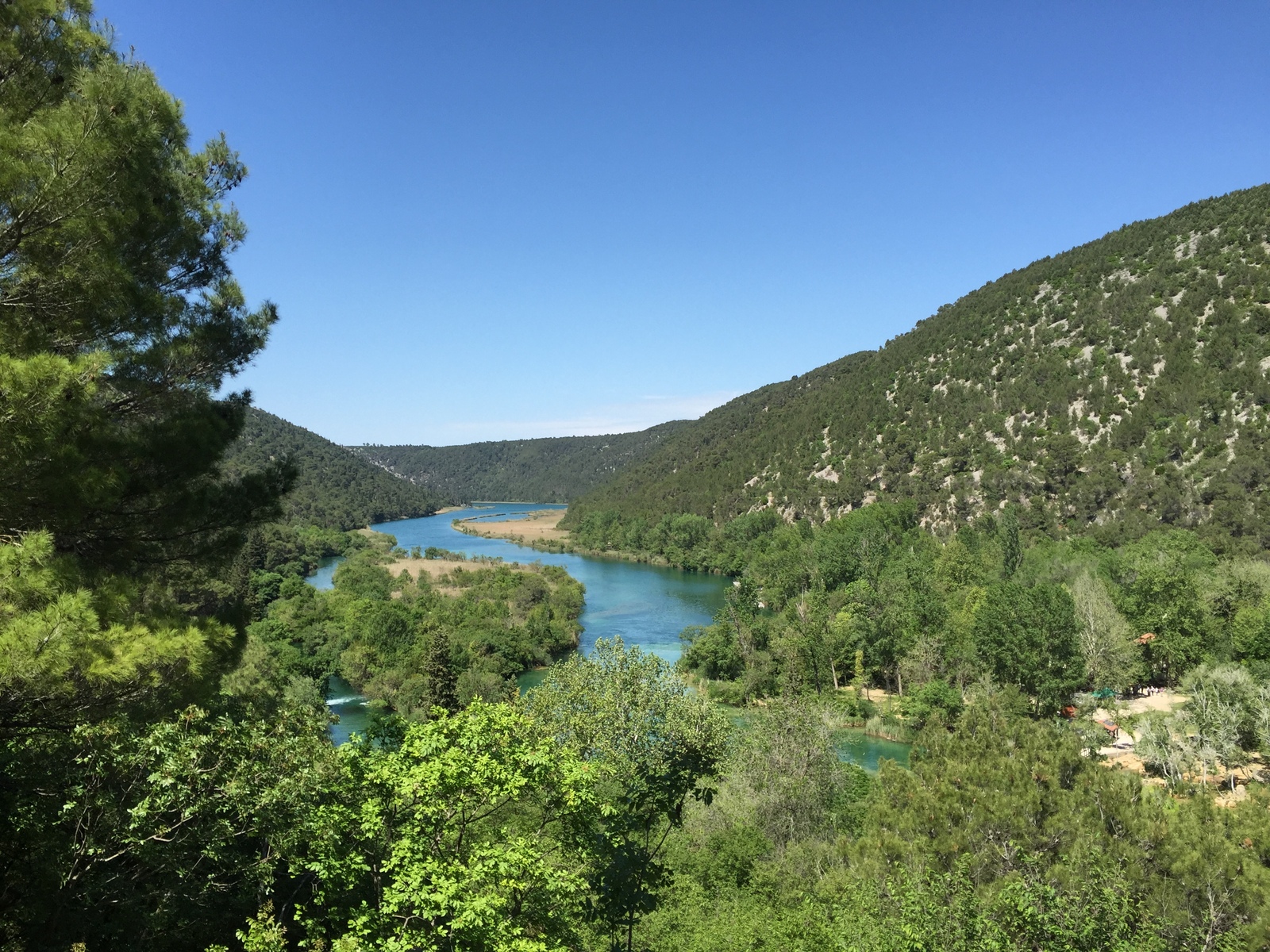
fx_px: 1064
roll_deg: -0.1
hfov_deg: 61.7
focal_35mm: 29
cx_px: 635
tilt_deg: +1.4
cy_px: 476
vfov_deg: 48.2
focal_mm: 4.15
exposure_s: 1/1582
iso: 32
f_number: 2.2
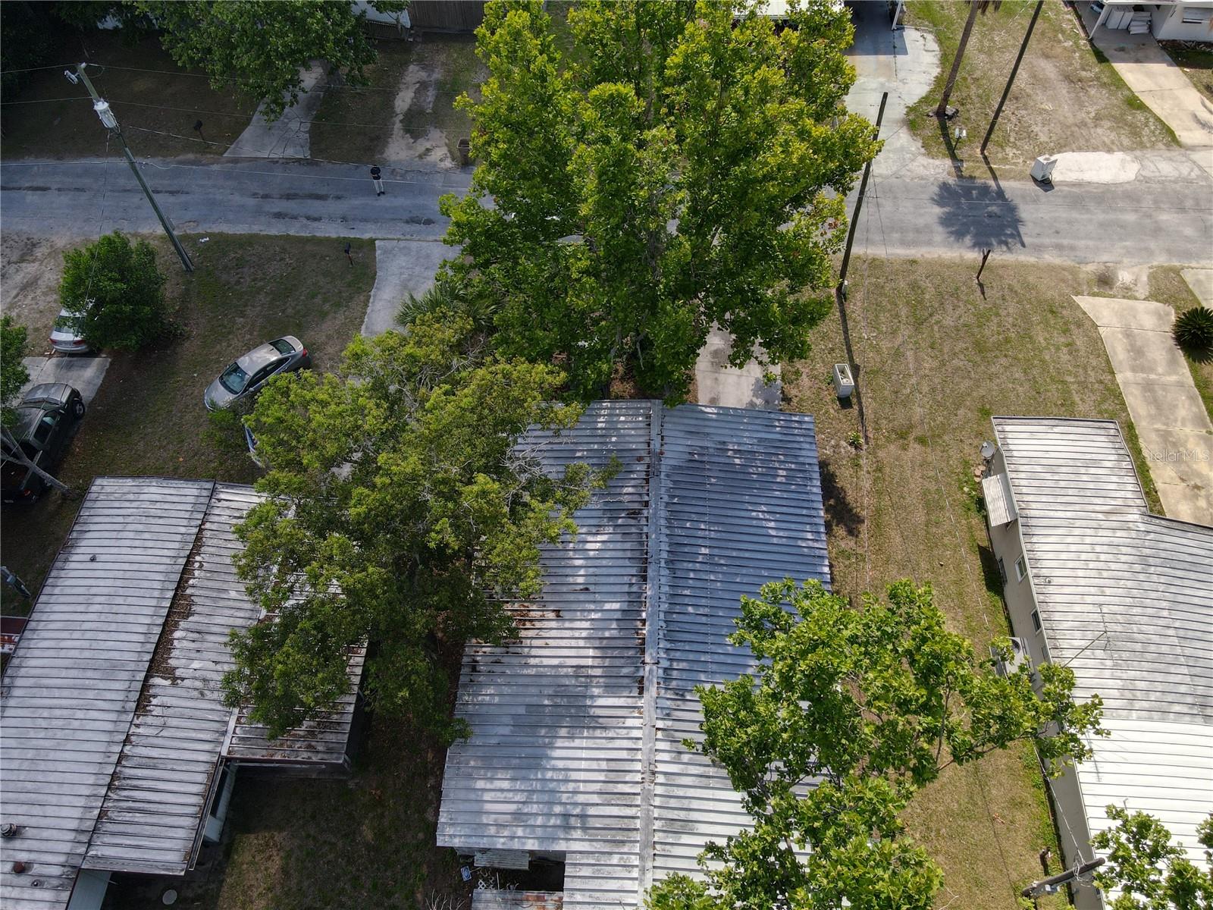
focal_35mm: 24
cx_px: 606
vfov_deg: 56.8
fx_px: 841
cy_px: 455
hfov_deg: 71.6
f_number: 2.8
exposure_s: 1/350
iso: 100
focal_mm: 4.5
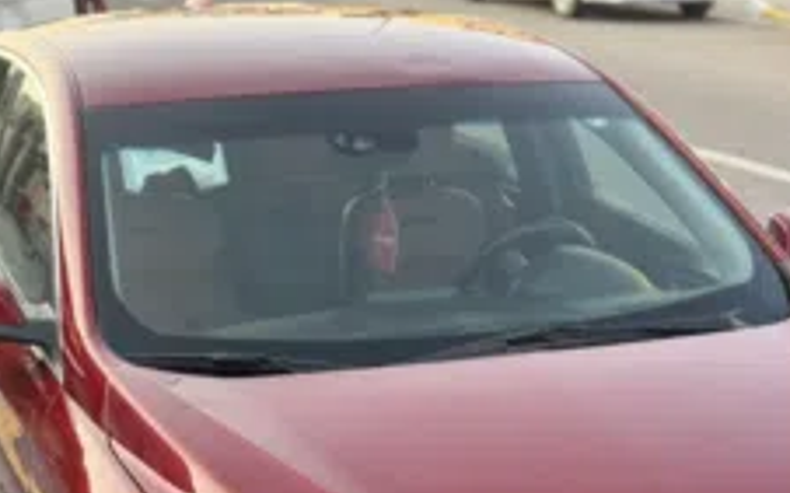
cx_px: 374
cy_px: 661
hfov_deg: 23.1
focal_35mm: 90
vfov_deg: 13.9
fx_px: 1937
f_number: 1.78
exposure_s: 1/290
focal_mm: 6.76
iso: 64
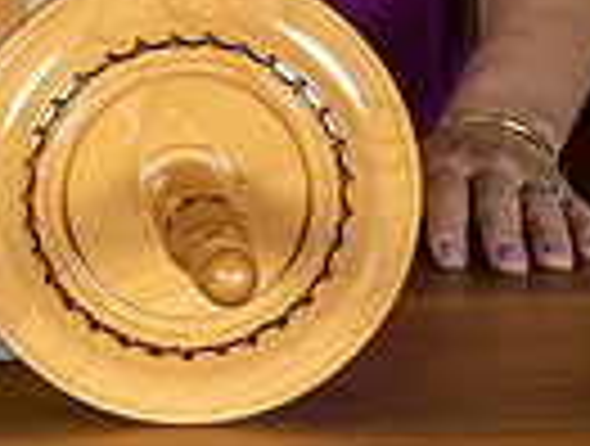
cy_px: -511
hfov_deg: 7.4
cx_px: -536
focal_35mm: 259
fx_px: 4427
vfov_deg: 5.6
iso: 640
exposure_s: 1/200
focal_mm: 34
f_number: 8
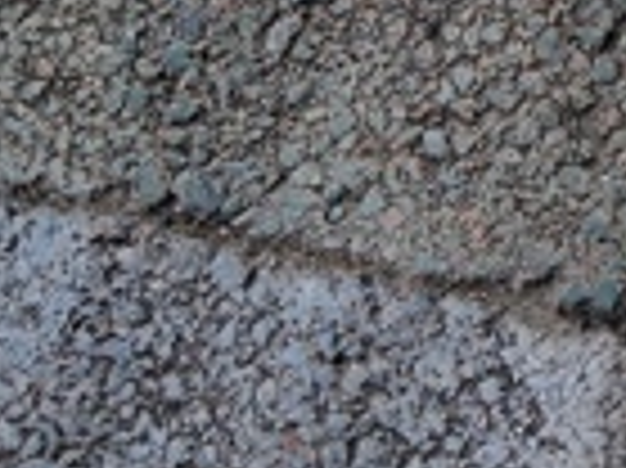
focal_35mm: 120
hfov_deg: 14.7
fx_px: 2168
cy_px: -344
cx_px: 1063
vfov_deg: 11.5
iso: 32
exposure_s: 1/120
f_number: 1.8
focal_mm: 3.98
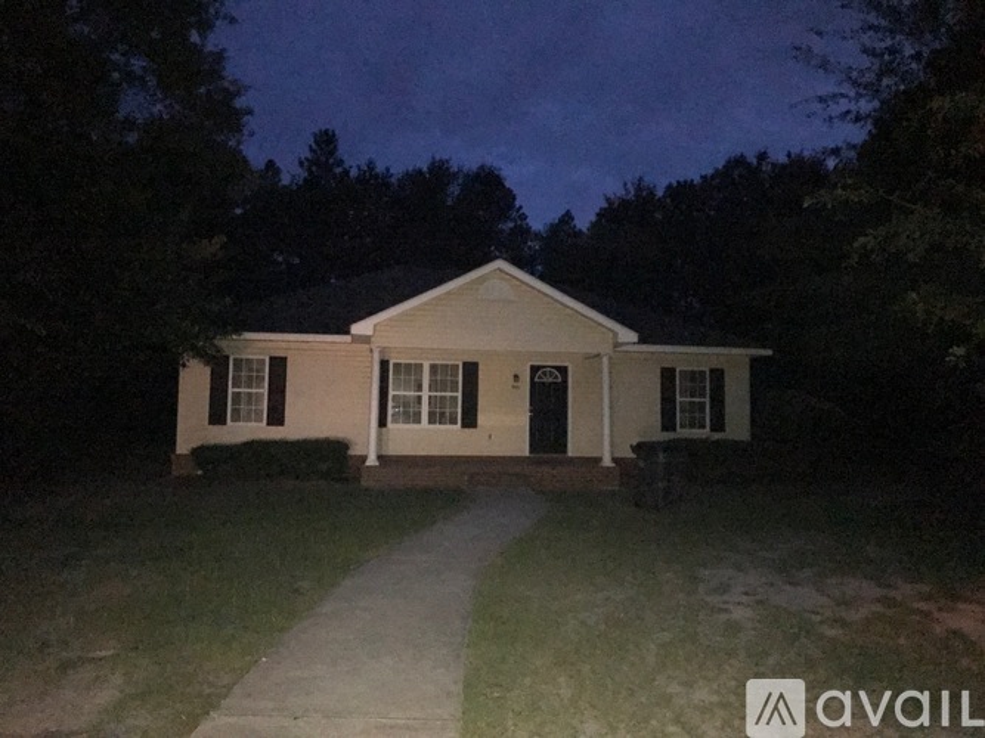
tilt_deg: +3.2
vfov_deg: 49.7
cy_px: 369
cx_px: 492
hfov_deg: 63.5
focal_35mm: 28
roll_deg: -0.3
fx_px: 797
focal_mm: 3.99
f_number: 1.8
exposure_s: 1/16
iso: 1250
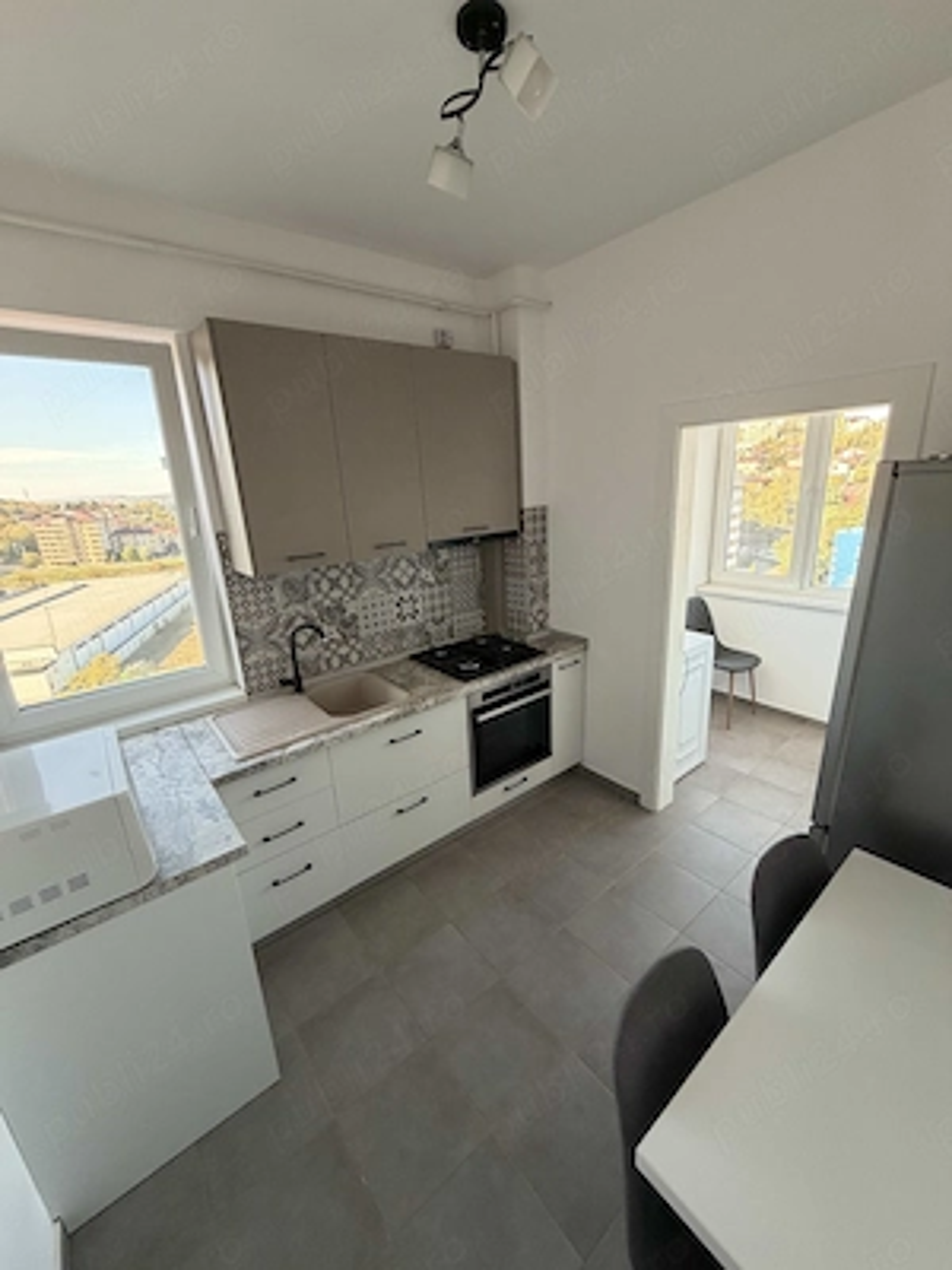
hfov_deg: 85.7
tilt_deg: -16.6
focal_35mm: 14
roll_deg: +2.9
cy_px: 635
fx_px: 513
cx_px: 476
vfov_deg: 102.1
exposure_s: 1/121
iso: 250
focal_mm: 2.22
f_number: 2.2
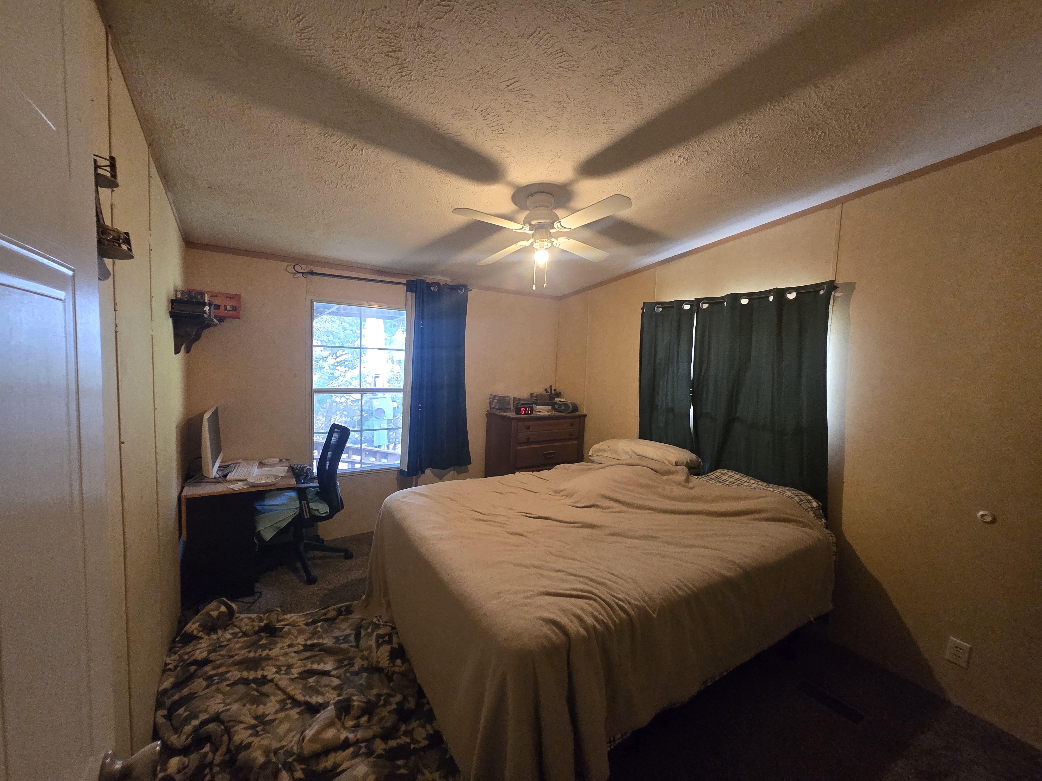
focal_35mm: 13
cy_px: 390
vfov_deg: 89.9
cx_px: 521
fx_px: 391
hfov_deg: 106.2
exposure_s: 1/60
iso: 640
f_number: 2.2
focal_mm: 2.2
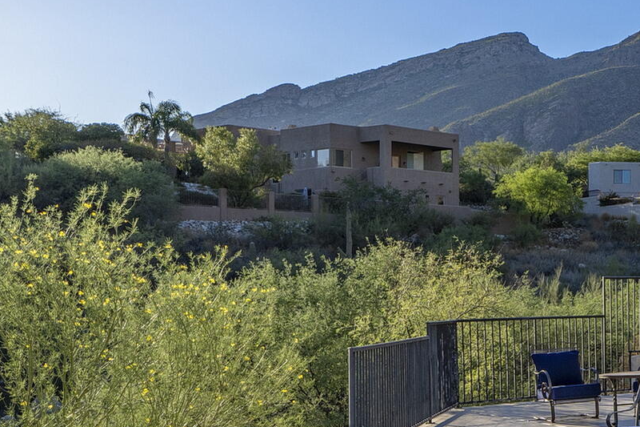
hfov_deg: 28.3
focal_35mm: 56
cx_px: 862
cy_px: 283
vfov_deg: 24.1
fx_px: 995
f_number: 11
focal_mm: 16
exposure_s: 1/160
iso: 100
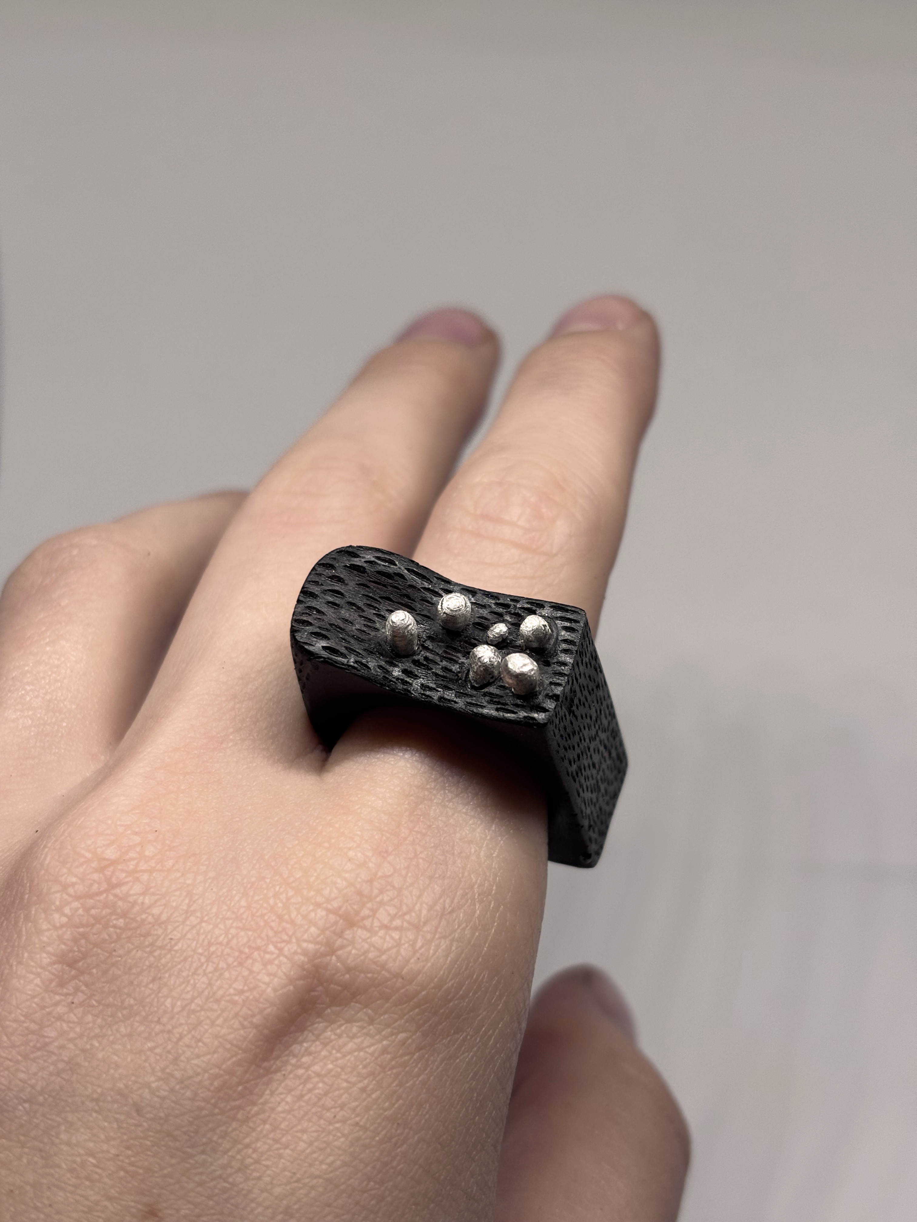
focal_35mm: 52
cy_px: 611
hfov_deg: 28.0
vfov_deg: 36.8
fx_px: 1837
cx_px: 458
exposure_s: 1/100
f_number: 1.6
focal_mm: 6
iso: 25
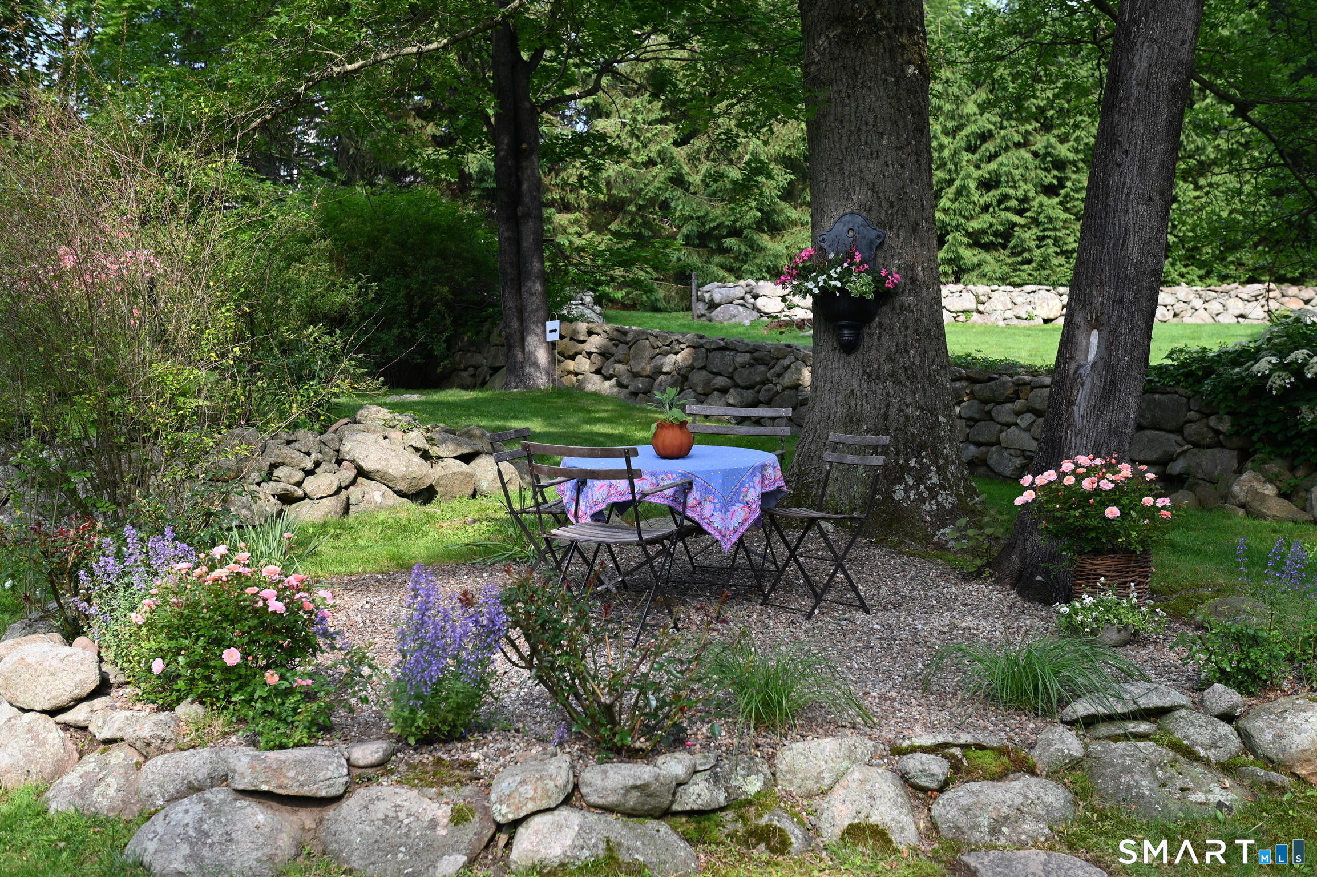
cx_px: 658
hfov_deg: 41.1
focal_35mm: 48
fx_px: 1755
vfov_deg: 28.0
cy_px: 438
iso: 200
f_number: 5
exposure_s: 1/250
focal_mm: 48
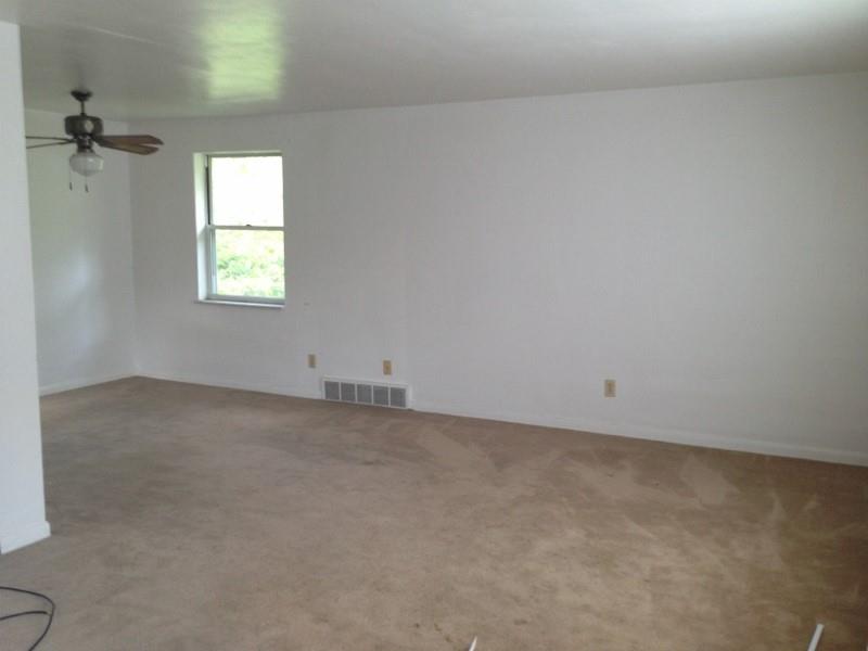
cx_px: 434
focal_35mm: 35
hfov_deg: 52.6
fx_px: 878
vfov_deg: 40.7
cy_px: 326
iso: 100
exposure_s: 1/20
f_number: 2.4
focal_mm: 4.28
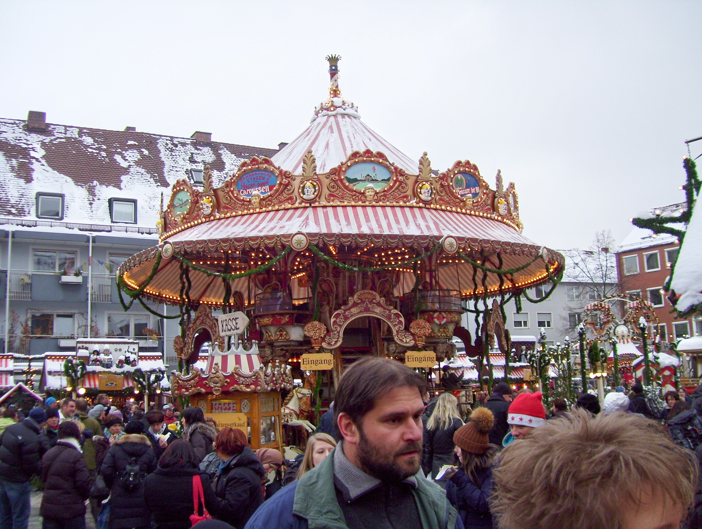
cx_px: 351
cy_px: 264
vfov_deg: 39.7
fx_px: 731
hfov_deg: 51.3
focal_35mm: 36
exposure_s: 1/200
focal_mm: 6
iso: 80
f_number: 2.7
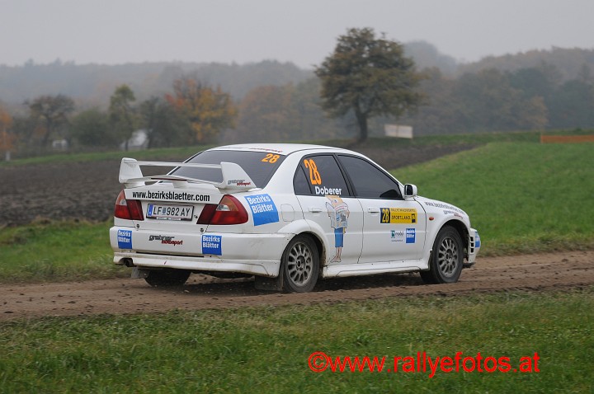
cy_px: 197
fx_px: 2274
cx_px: 297
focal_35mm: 138
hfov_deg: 14.9
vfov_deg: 9.9
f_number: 2.8
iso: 320
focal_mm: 92
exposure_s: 1/800
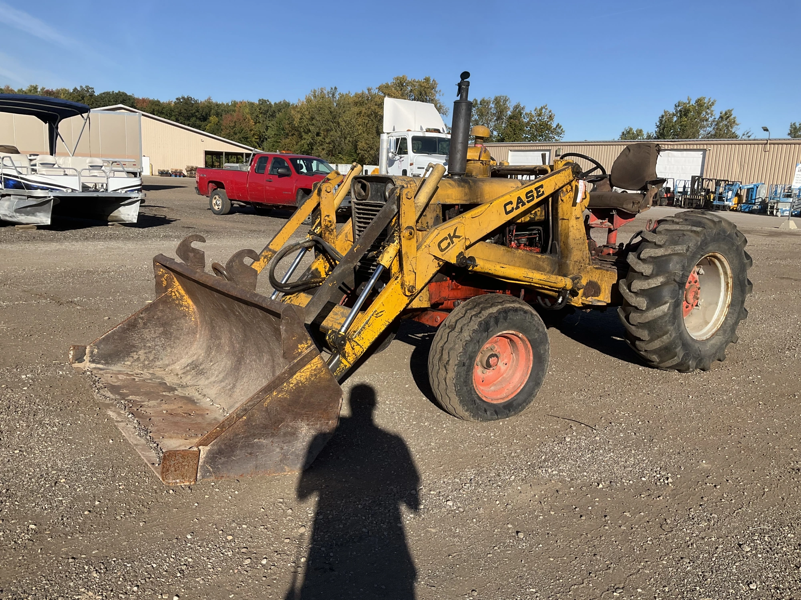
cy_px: 300
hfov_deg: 61.7
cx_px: 400
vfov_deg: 48.2
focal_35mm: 29
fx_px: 671
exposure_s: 1/1912
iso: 25
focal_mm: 3
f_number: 1.8
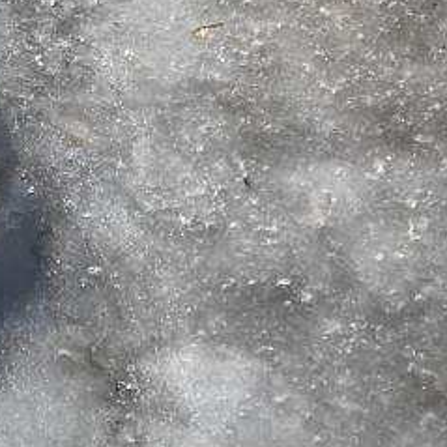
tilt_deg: -39.4
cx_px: -595
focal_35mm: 137
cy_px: -71
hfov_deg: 10.9
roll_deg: +3.1
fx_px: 2002
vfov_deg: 12.5
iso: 25
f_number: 2.2
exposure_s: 1/2404
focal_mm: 4.15
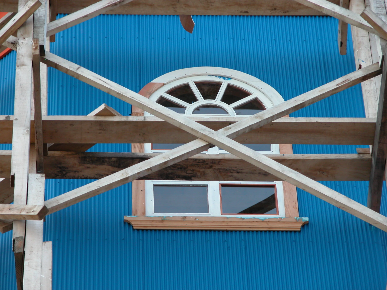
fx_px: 2493
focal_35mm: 223
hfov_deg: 8.9
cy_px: 145
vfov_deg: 6.7
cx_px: 194
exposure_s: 1/185
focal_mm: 56.7
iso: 100
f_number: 4.6
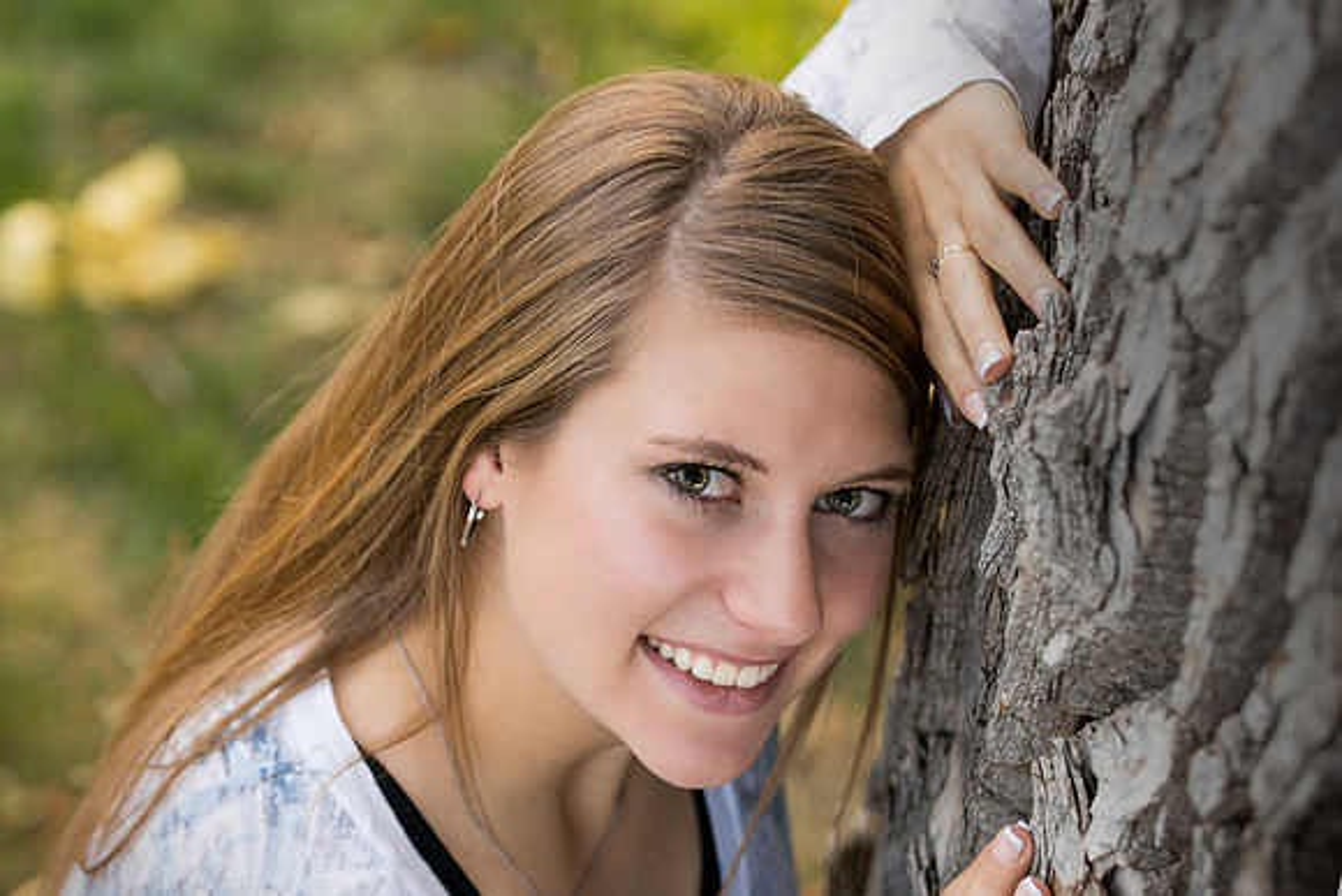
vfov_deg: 19.5
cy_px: 448
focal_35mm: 70
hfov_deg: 28.8
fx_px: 2610
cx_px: 671
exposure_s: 1/200
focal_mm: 70
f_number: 3.2
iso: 320
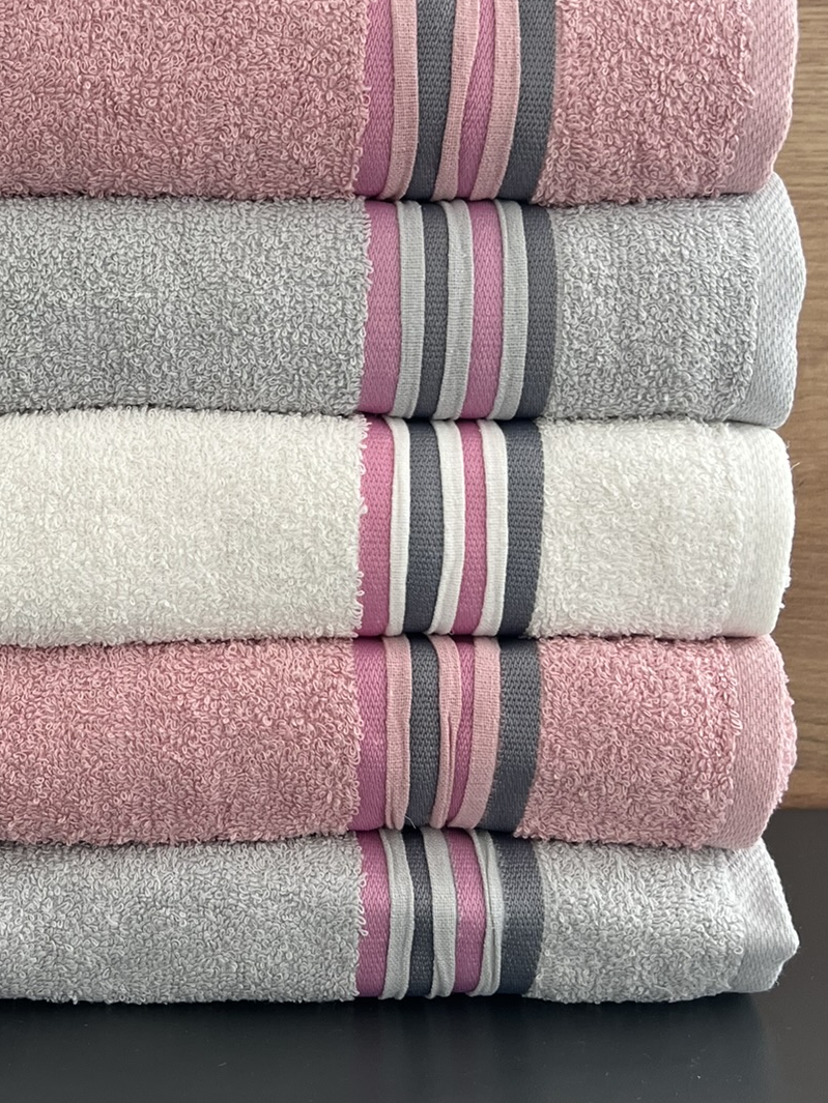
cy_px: 434
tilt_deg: -6.6
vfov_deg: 38.0
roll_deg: +0.3
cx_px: 163
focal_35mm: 50
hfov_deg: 28.5
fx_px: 1594
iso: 100
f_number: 1.5
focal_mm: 5.7
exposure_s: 1/121
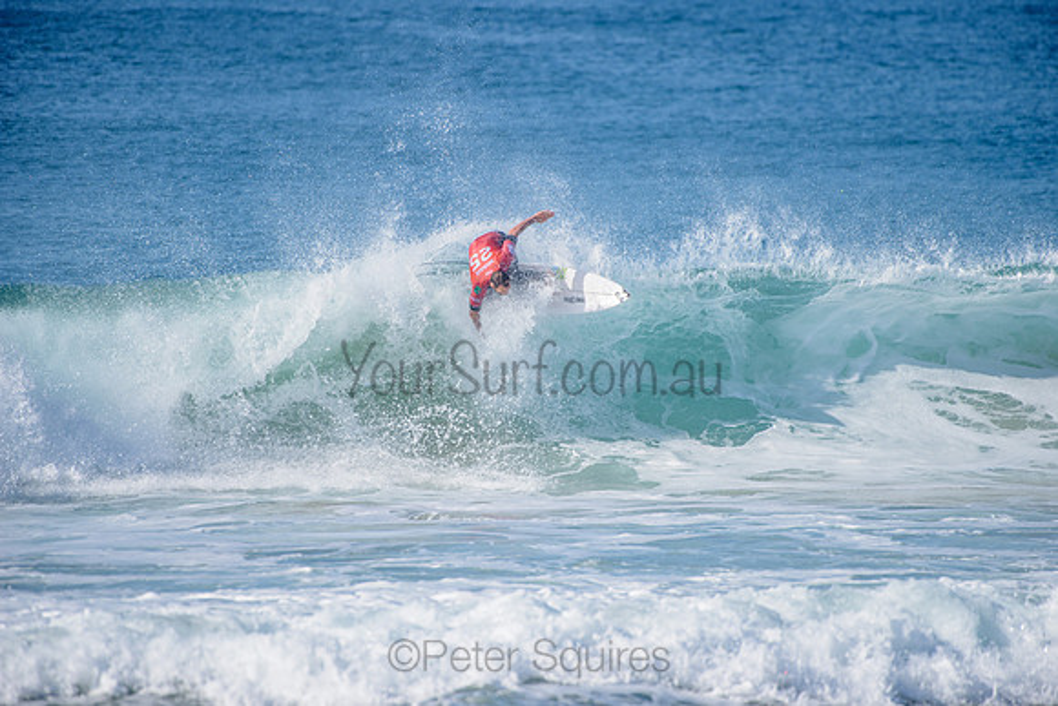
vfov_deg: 2.8
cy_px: 353
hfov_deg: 4.1
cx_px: 529
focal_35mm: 500
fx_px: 14697
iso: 160
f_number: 5.6
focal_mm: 500
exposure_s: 1/1600
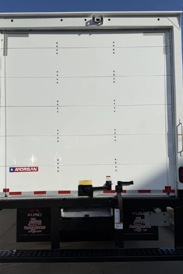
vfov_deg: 55.8
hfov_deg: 38.9
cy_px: 138
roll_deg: +0.6
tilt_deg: +5.4
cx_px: 89
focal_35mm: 34
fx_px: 259
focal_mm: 6.76
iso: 80
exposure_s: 1/14286
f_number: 1.78
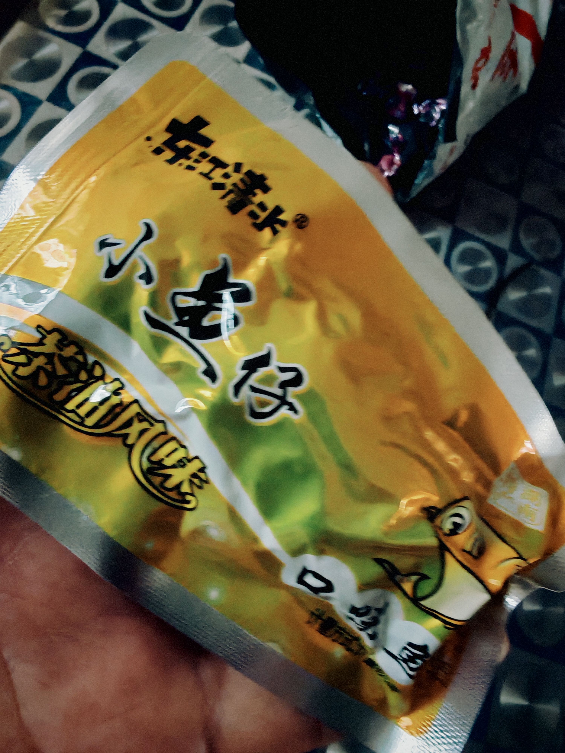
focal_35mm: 27
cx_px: 282
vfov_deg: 65.3
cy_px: 376
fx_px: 588
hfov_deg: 51.4
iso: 200
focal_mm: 1.96
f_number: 2.2
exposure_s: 1/20
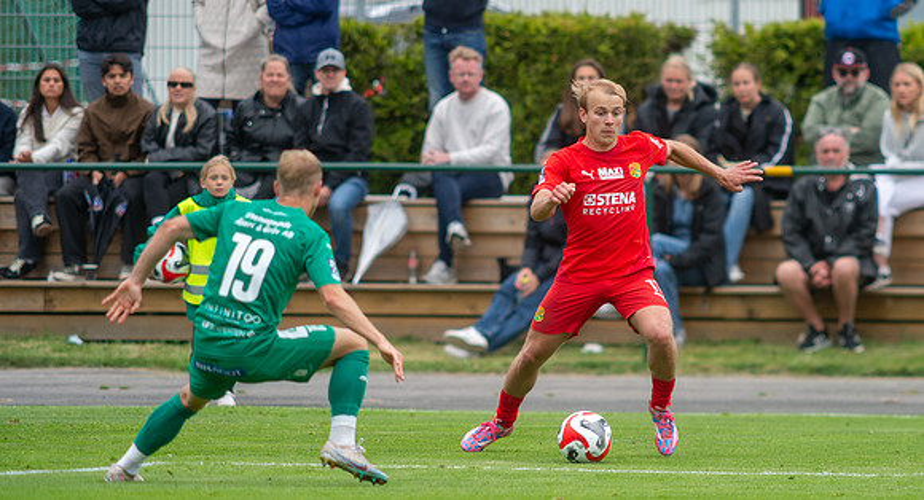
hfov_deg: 3.8
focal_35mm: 572
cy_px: 228
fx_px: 13896
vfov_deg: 2.1
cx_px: 589
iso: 500
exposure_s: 1/1250
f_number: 4
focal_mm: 420
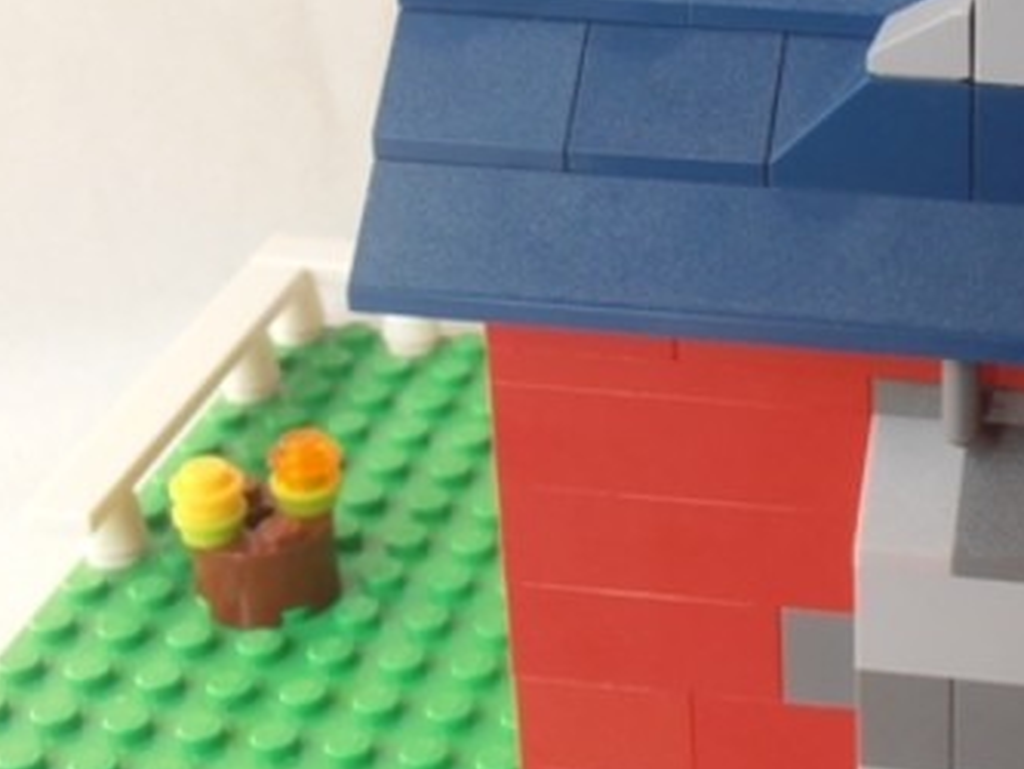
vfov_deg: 14.8
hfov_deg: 19.1
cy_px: 291
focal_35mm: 100
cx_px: 999
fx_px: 2959
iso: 80
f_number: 3.9
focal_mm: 6.61
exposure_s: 1/100
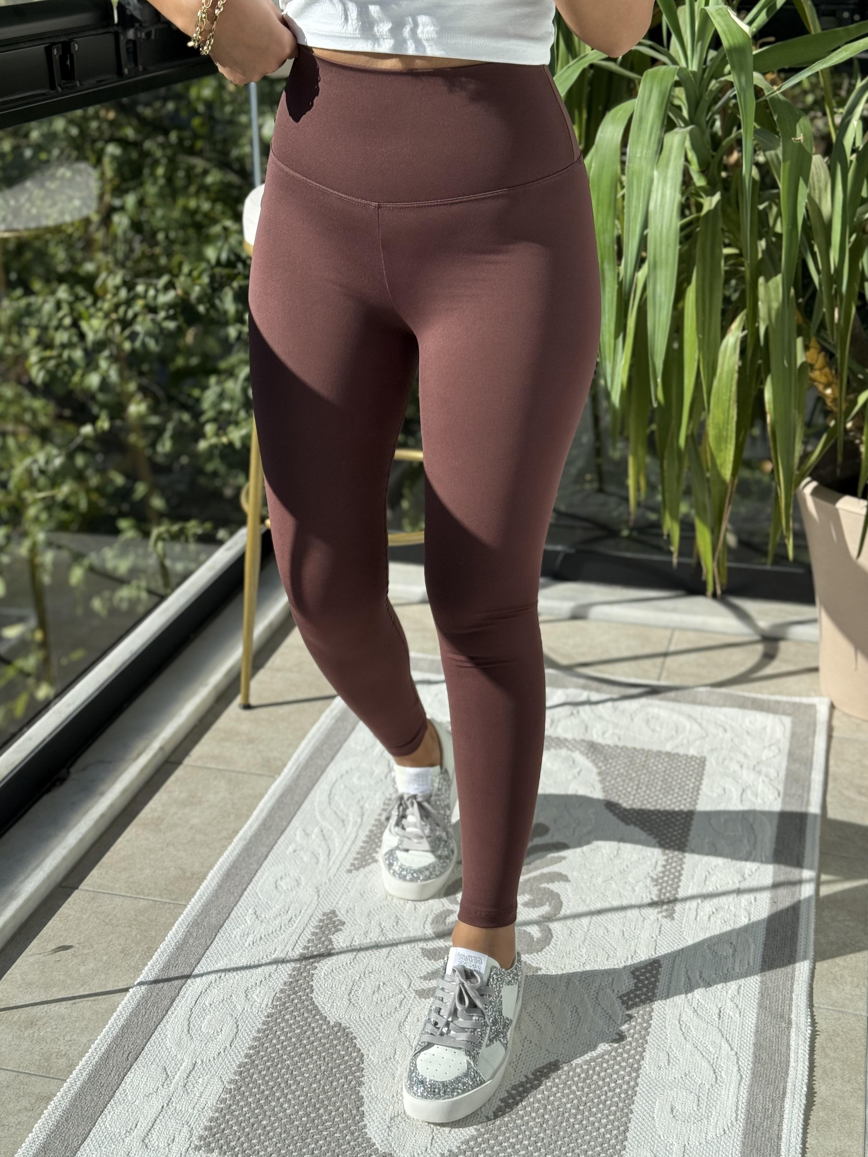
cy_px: 588
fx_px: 1672
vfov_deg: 38.2
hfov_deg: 29.1
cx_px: 434
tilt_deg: -36.0
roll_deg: +1.8
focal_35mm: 50
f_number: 1.78
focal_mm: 6.76
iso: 64
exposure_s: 1/1754
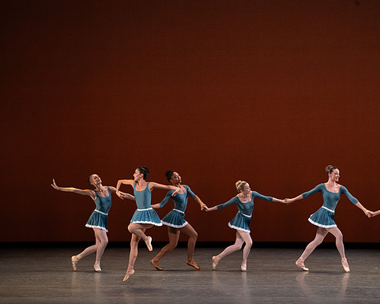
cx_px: 156
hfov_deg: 8.7
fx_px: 2497
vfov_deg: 7.0
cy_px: 152
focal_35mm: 222
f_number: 9
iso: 5000
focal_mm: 196
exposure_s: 1/400
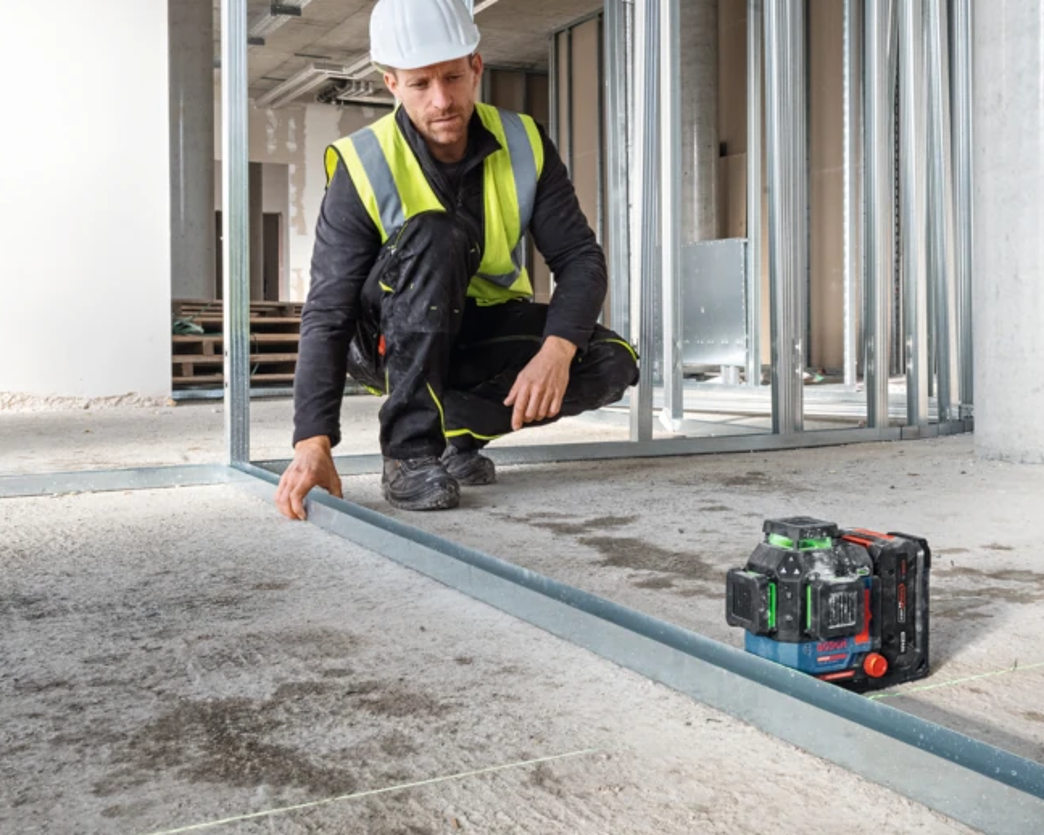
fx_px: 1297
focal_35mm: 42
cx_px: 617
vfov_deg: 35.6
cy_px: 341
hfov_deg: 43.7
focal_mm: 29
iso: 1250
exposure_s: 1/50
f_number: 16
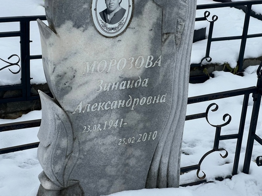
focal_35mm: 77
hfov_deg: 25.3
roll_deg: +0.8
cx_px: 131
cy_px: 98
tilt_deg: -26.6
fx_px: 583
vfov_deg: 19.1
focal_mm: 9
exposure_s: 1/99
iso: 50
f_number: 2.8
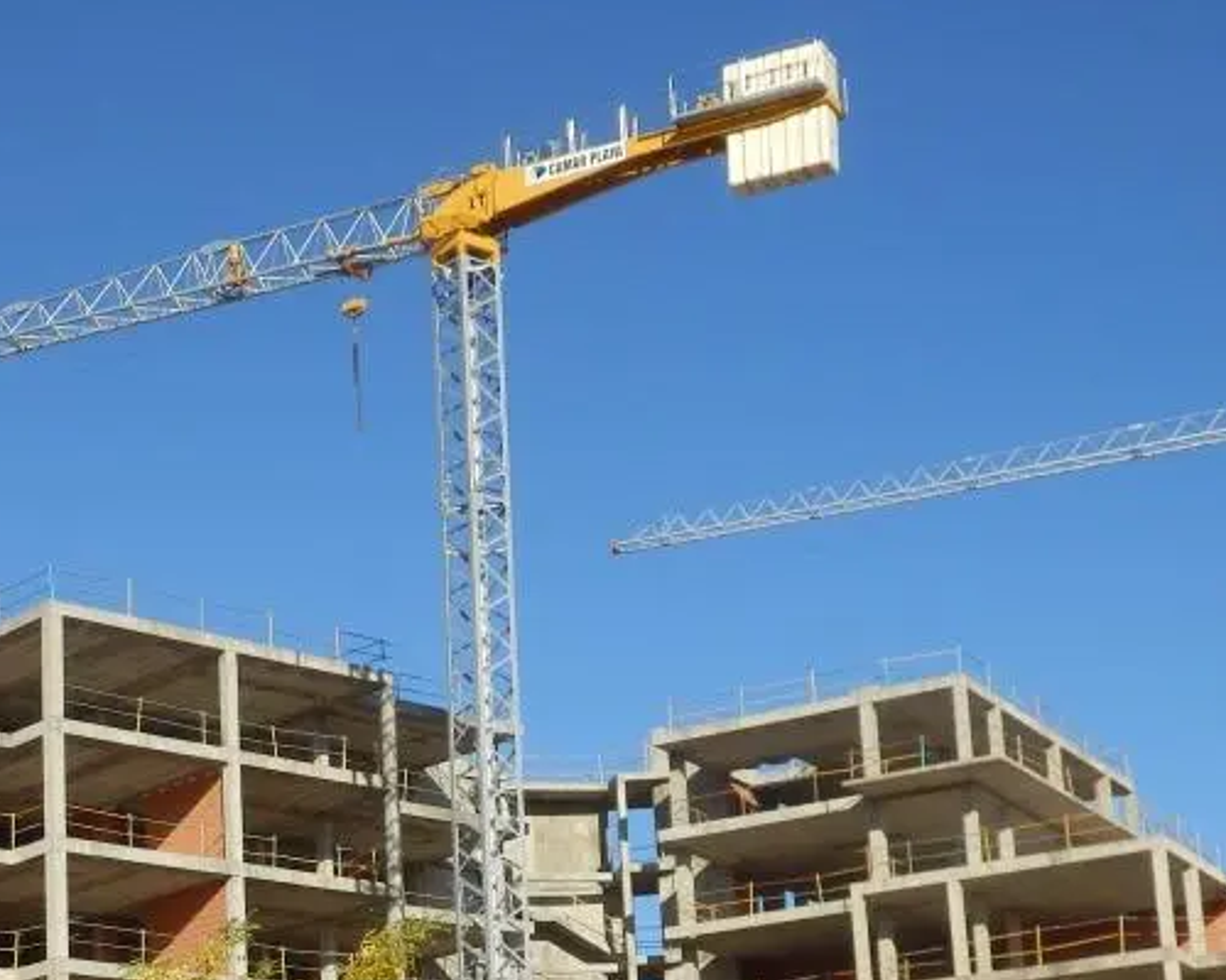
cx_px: 392
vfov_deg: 17.9
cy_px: 931
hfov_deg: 22.6
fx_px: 3048
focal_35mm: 84
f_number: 4
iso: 80
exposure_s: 1/800
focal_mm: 7.4
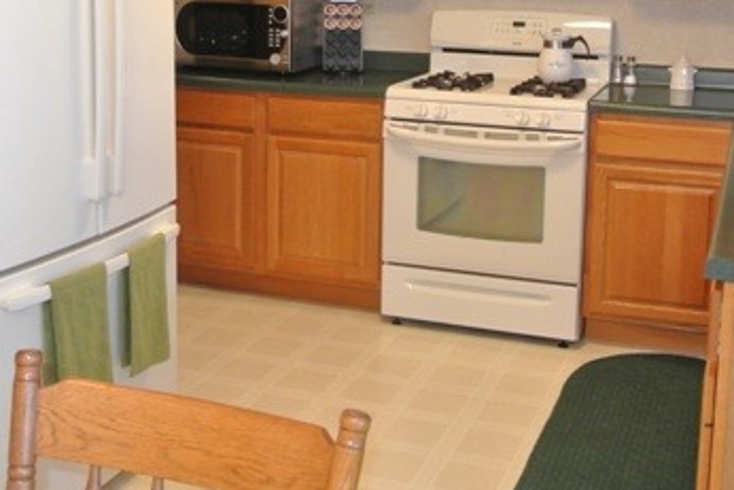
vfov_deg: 26.3
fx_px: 1020
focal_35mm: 50
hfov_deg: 39.6
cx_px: 373
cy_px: 72
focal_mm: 10
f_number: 3.5
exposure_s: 1/60
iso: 800
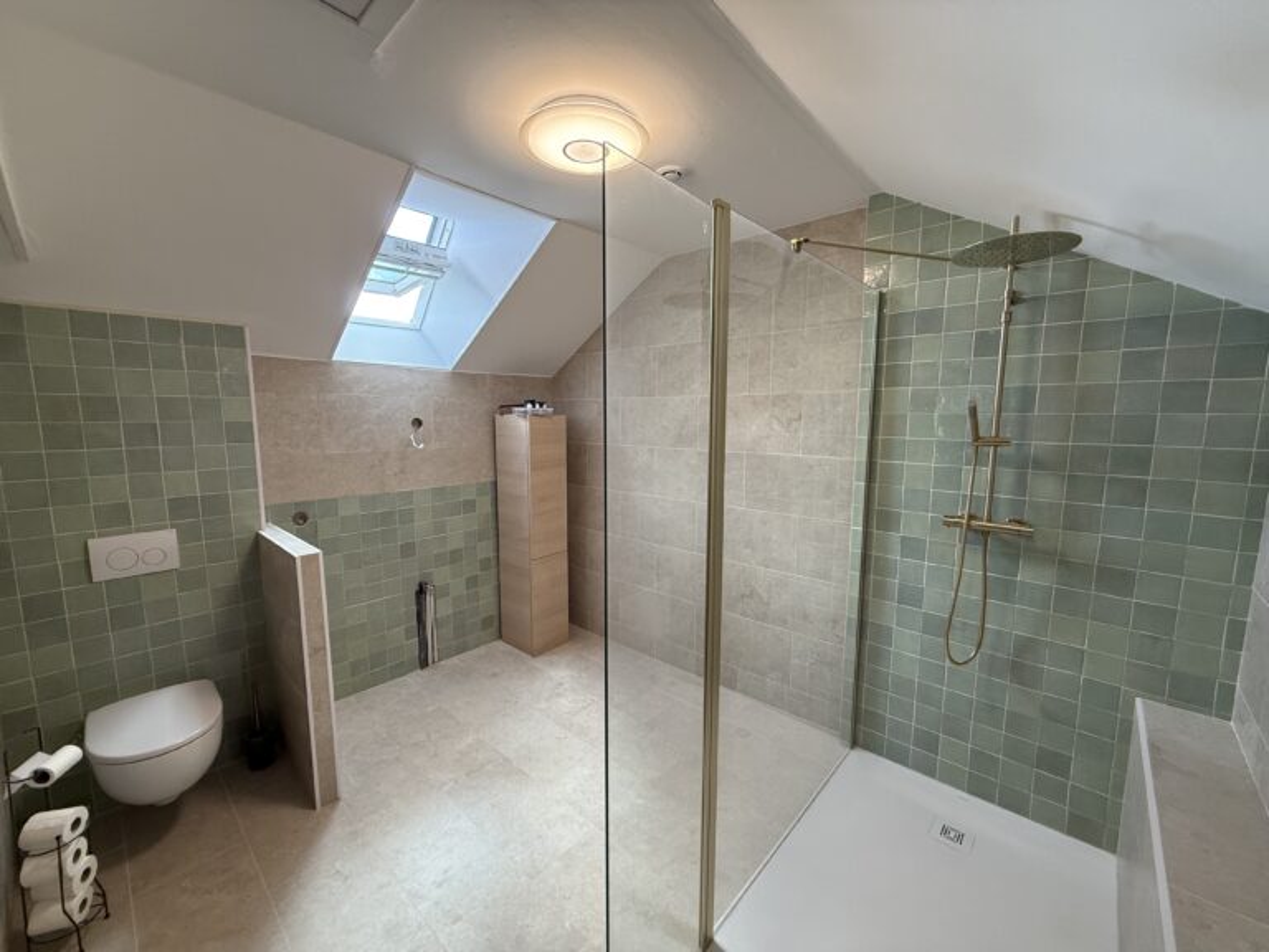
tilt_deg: -6.6
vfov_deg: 85.7
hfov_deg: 102.1
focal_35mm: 14
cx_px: 634
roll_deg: +0.0
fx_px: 513
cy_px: 476
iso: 200
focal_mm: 2.22
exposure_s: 1/100
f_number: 2.2
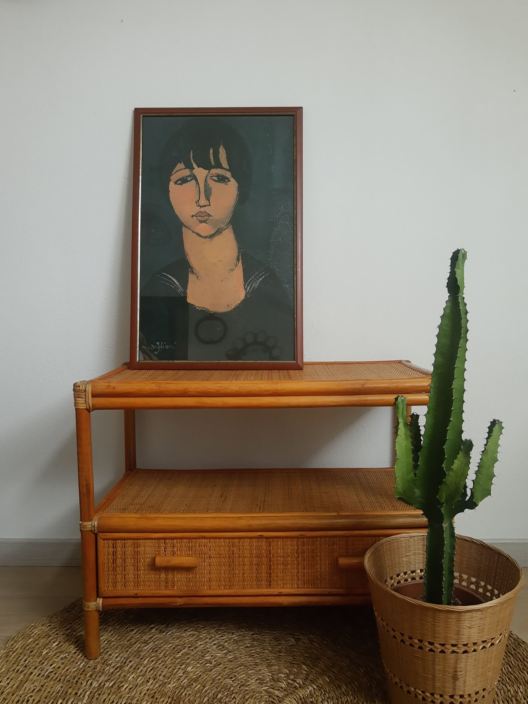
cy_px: 352
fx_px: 529
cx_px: 264
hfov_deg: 53.1
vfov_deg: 67.3
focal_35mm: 26
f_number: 1.8
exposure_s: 1/24
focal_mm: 3.95
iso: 738
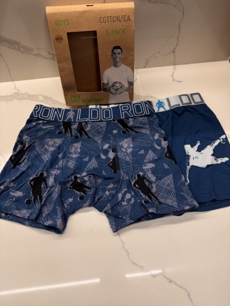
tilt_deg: -62.6
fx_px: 213
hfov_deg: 56.8
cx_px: 115
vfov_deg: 71.6
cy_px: 153
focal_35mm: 24
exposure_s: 1/121
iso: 160
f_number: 1.78
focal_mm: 6.76
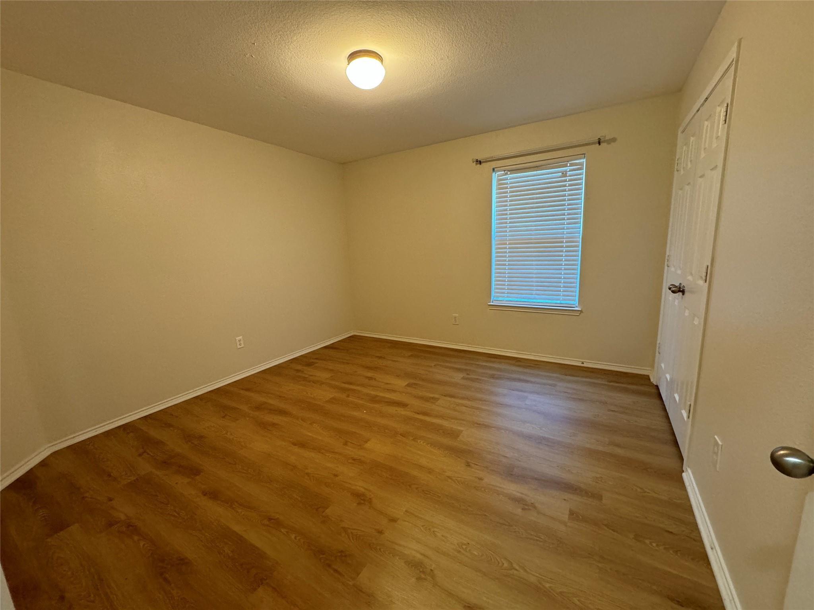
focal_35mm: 14
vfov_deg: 85.7
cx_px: 407
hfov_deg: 102.1
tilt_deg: -10.1
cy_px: 305
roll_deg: +2.1
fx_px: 329
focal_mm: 2.22
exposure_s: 1/60
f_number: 2.2
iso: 320
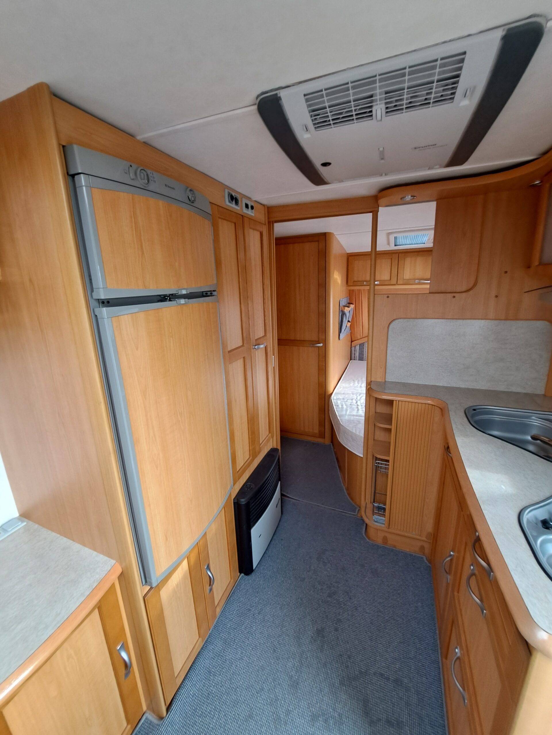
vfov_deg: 106.2
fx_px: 276
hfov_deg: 89.9
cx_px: 276
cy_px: 368
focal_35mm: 13
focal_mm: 1.74
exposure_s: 1/50
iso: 100
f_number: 2.2
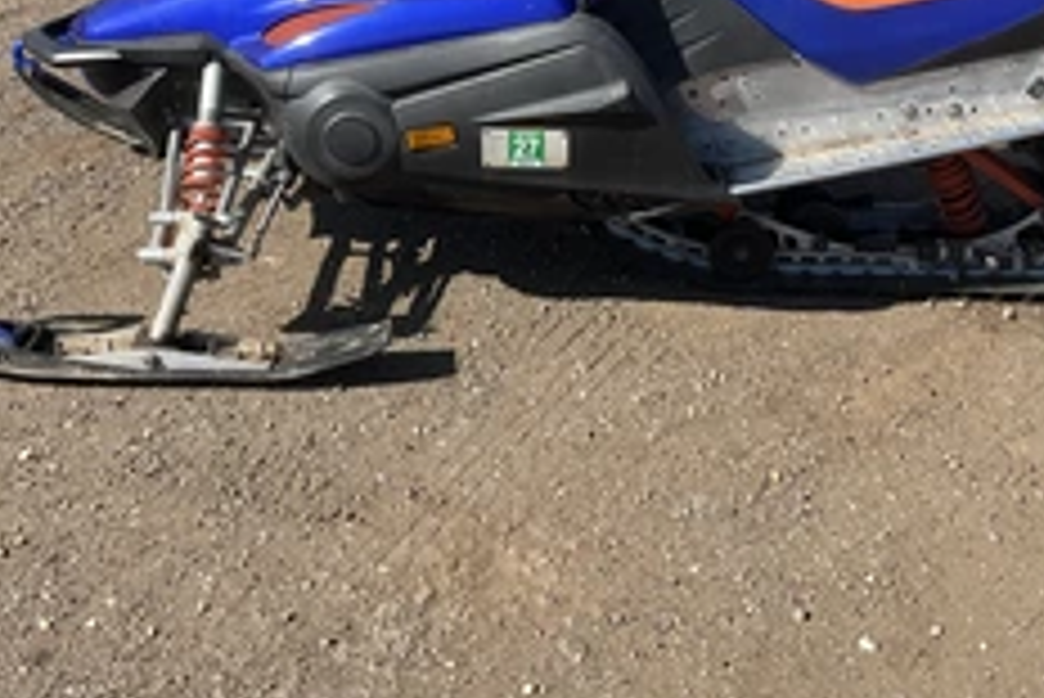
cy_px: 104
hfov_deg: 38.2
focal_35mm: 52
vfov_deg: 25.4
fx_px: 1509
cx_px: 536
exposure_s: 1/1451
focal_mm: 3
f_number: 1.8
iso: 25
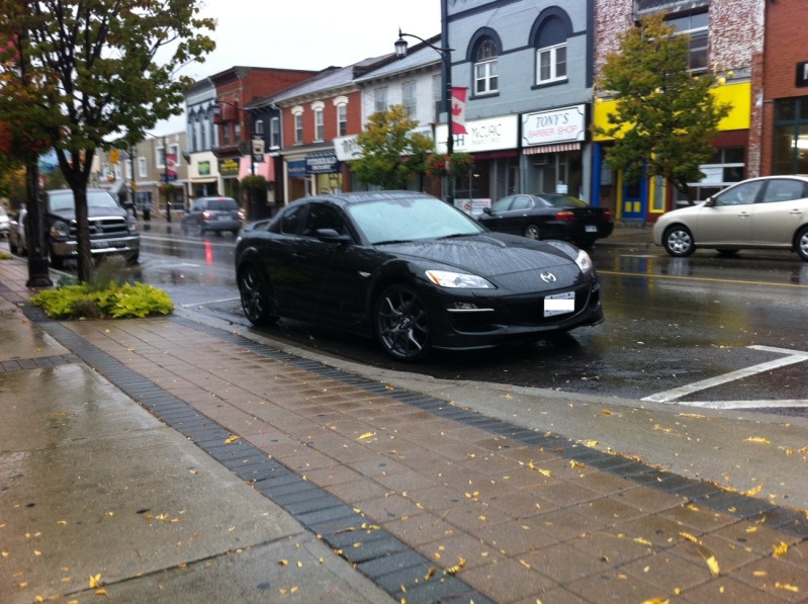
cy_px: 302
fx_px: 816
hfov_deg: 52.7
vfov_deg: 40.6
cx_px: 404
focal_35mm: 35
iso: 80
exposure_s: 1/60
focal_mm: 3.9
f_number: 2.8
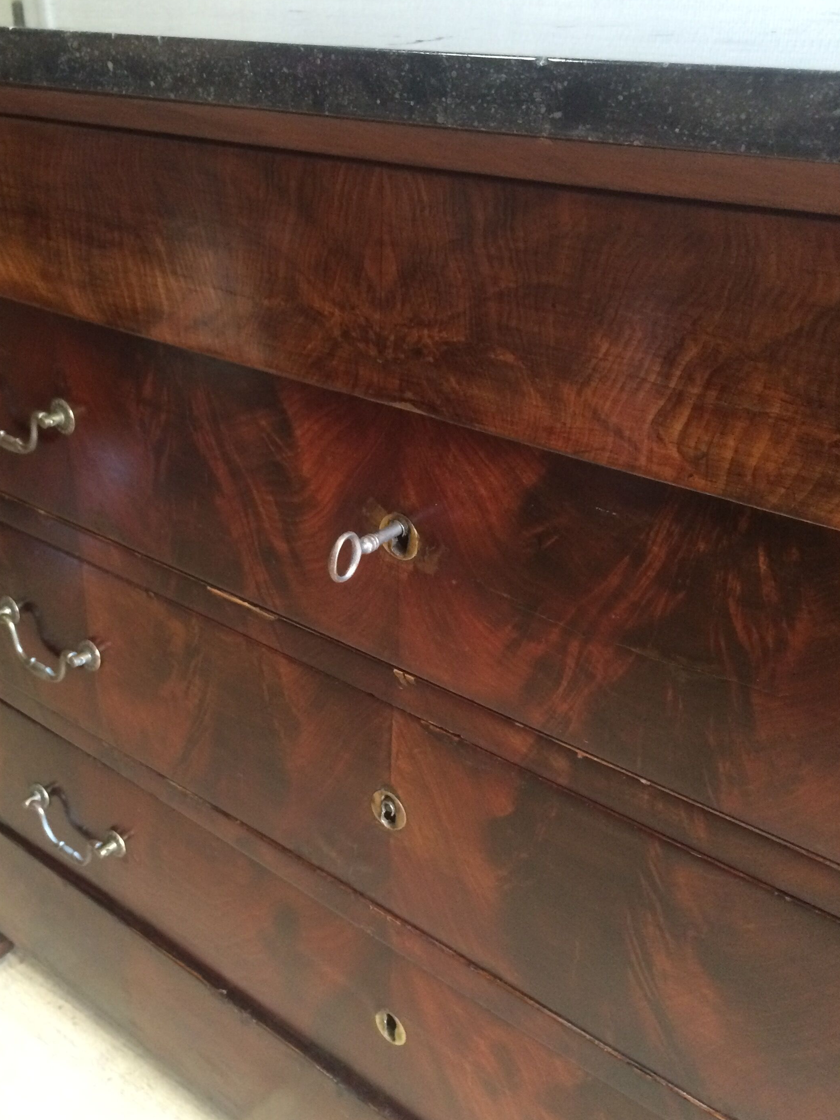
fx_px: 1100
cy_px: 535
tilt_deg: -26.4
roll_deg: -0.1
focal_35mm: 34
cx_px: 359
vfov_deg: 53.9
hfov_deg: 41.7
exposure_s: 1/20
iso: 320
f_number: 2.2
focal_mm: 4.15
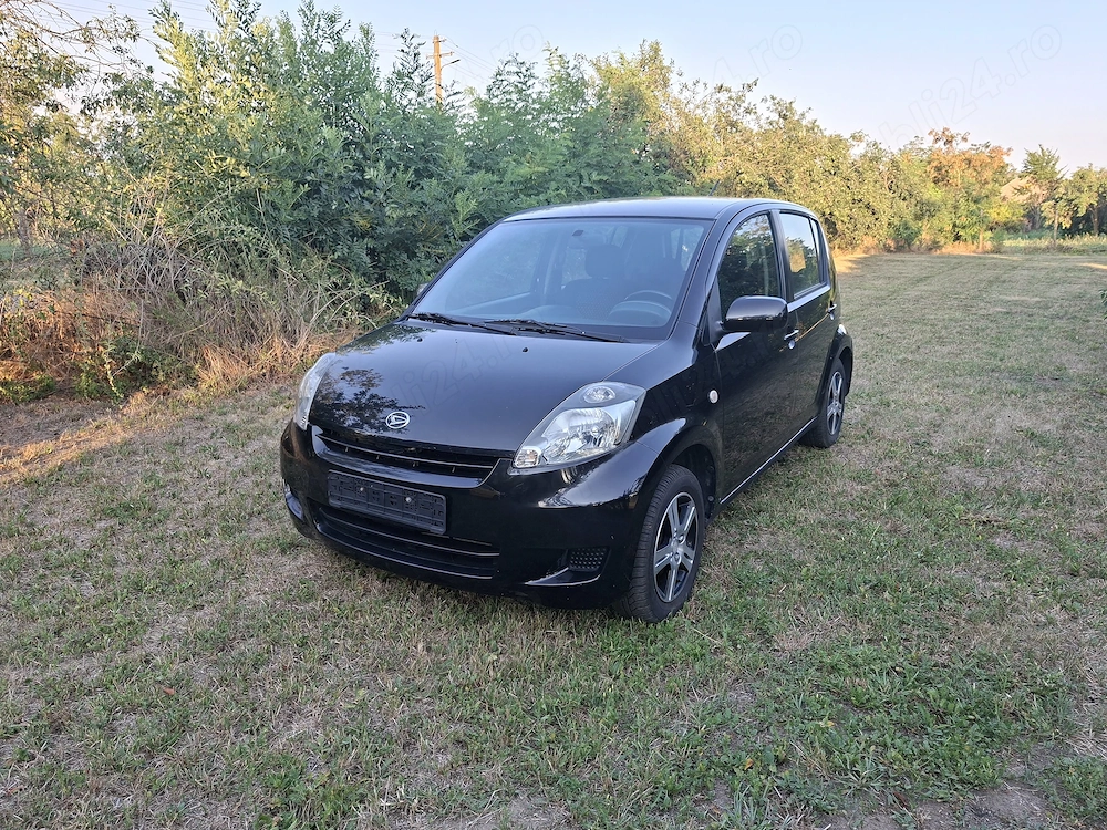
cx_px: 554
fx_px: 736
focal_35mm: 23
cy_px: 415
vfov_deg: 58.9
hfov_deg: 73.9
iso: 50
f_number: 1.8
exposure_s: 1/203
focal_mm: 5.54
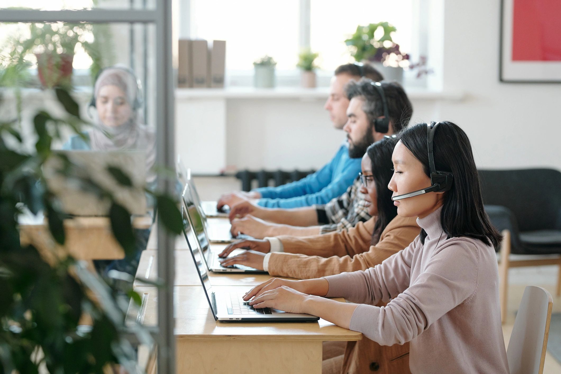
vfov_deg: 16.1
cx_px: 280
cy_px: 187
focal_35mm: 85
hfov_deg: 23.9
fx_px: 1324
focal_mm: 85
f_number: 3.2
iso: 800
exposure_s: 1/200
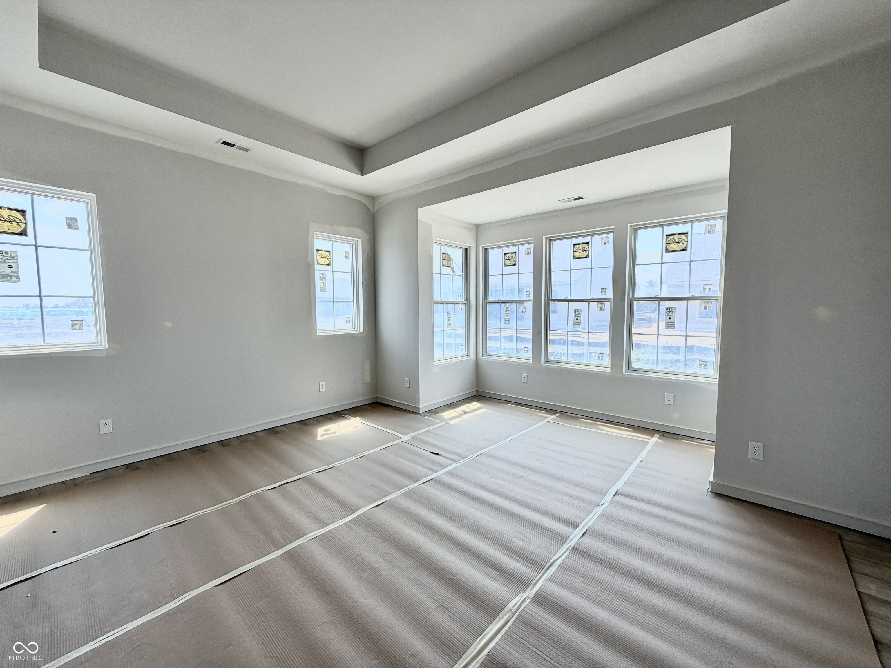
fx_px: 360
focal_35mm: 14
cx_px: 446
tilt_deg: -4.9
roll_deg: +0.3
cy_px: 334
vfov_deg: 85.7
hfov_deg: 102.1
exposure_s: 1/308
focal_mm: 2.22
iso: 50
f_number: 2.2
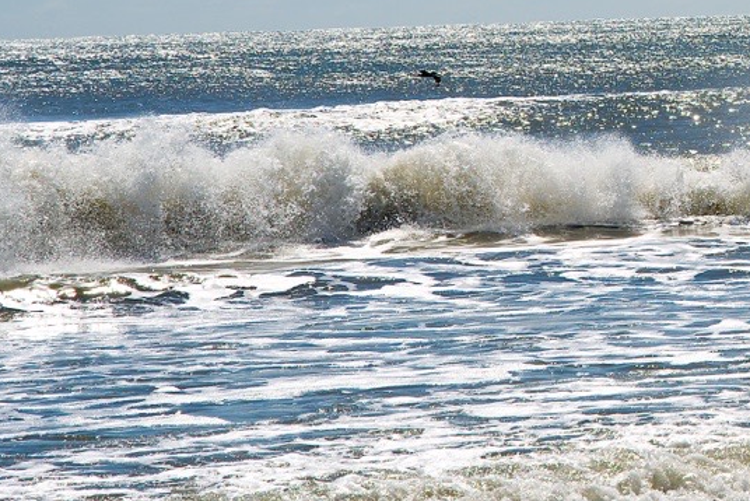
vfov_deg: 5.8
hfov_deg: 8.6
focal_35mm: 235
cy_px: -202
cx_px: 1135
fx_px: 4898
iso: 320
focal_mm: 70
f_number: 13
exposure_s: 1/2500
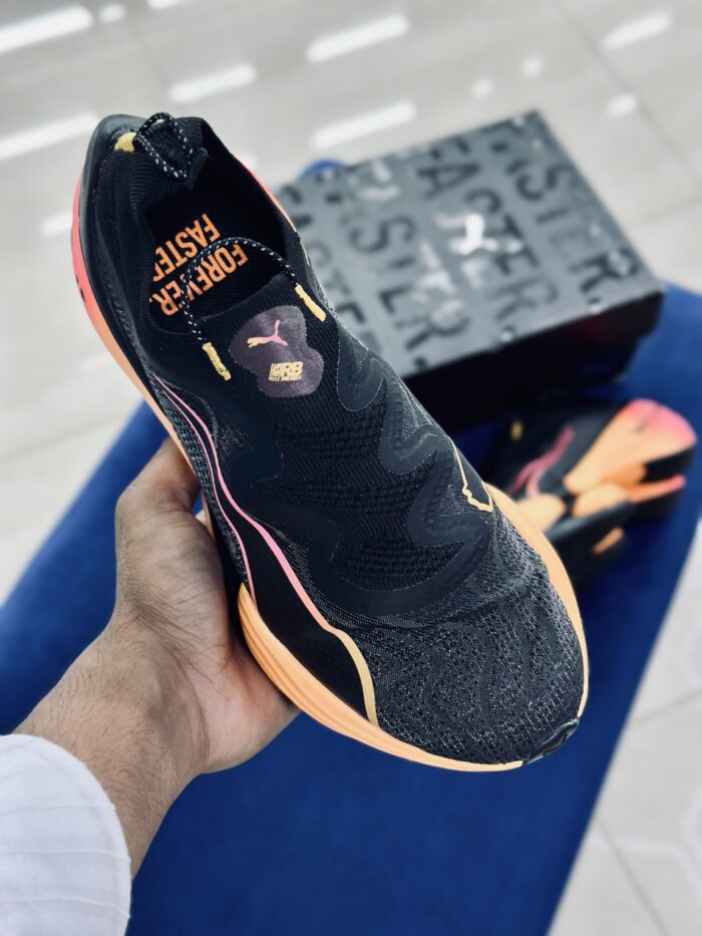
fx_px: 1298
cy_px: 468
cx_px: 351
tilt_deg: -58.8
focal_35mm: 48
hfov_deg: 30.3
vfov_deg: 39.7
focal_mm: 6.86
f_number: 1.78
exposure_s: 1/100
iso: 160
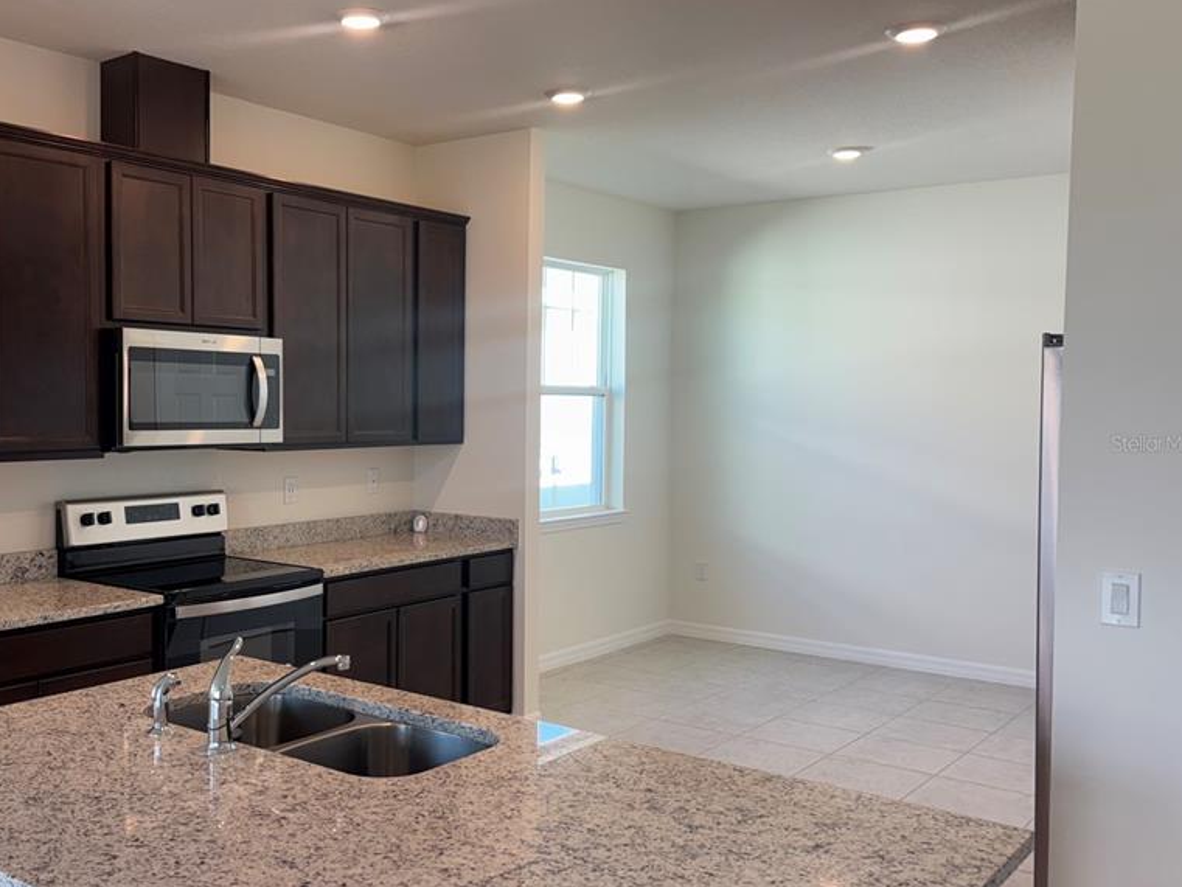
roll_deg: -1.6
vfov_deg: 40.7
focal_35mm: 35
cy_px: 443
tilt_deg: -2.3
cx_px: 410
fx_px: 1195
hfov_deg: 51.8
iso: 64
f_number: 1.6
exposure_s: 1/120
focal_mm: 5.96
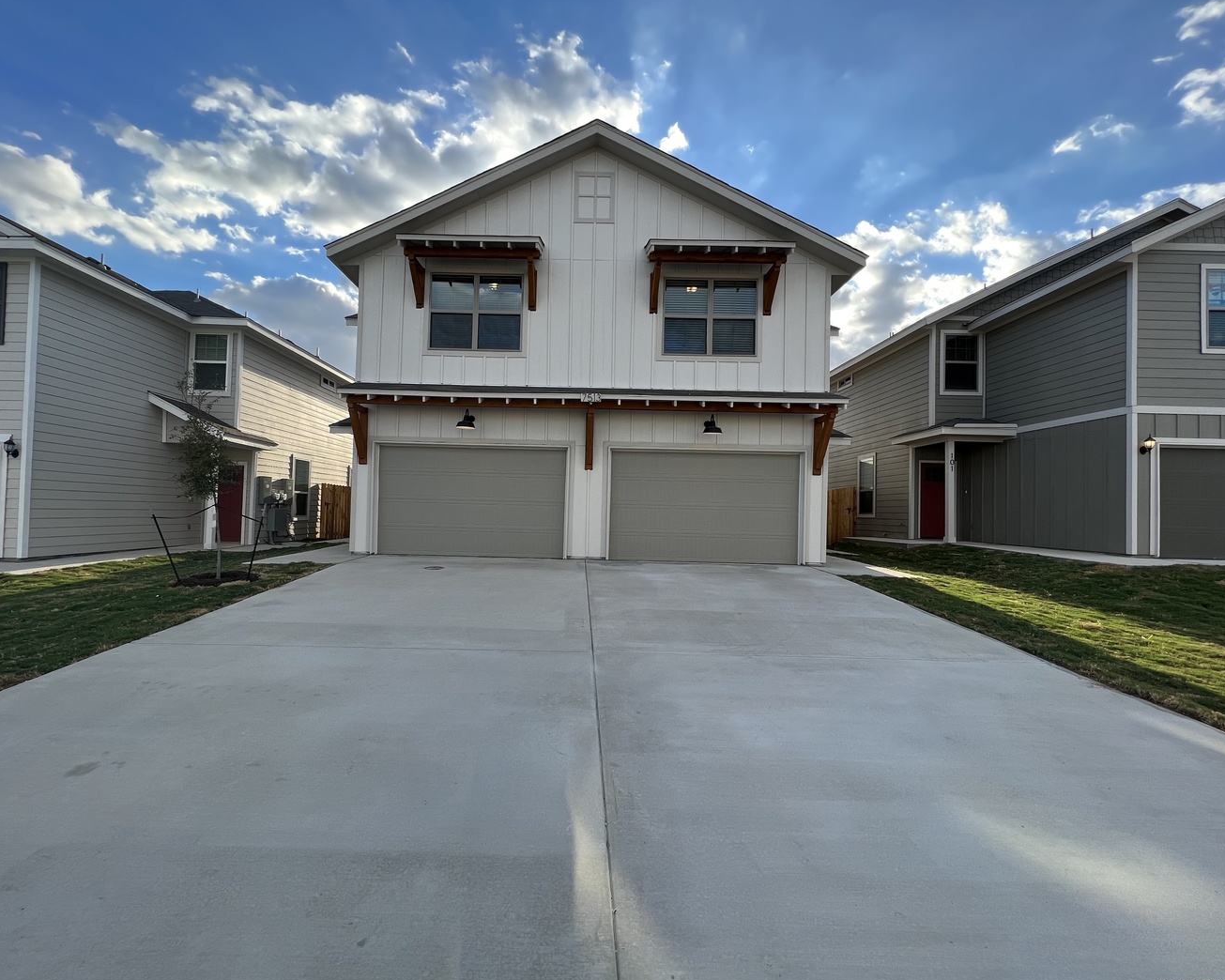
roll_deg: -1.7
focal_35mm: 14
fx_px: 508
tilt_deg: +0.9
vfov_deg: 88.0
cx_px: 584
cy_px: 501
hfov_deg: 100.6
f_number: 1.8
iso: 32
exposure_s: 1/525
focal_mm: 1.57
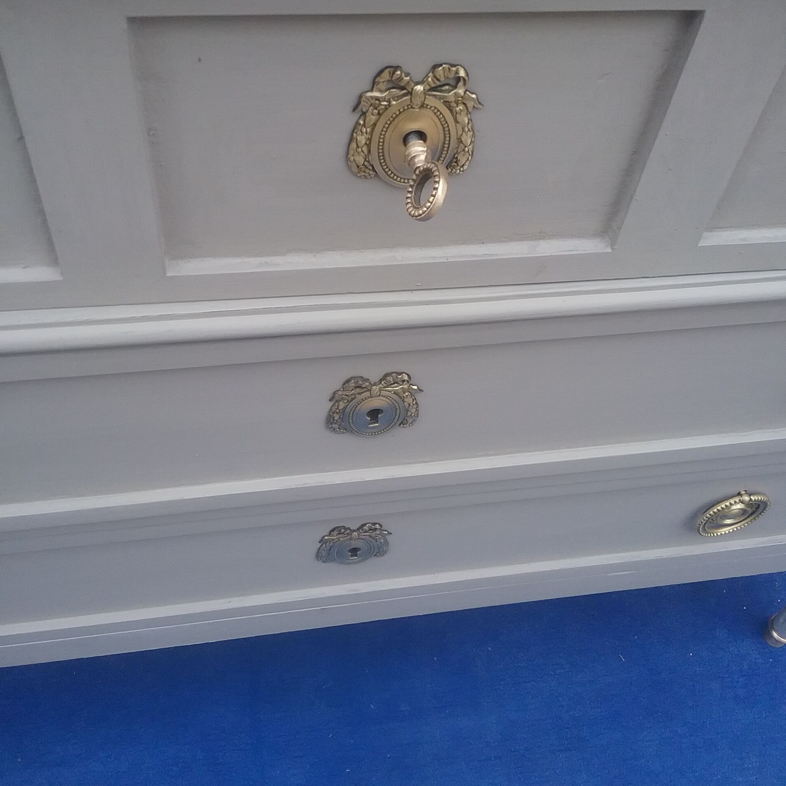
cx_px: 393
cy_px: 335
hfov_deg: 44.9
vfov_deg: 44.8
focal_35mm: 37
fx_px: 951
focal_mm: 3.3
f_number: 2.2
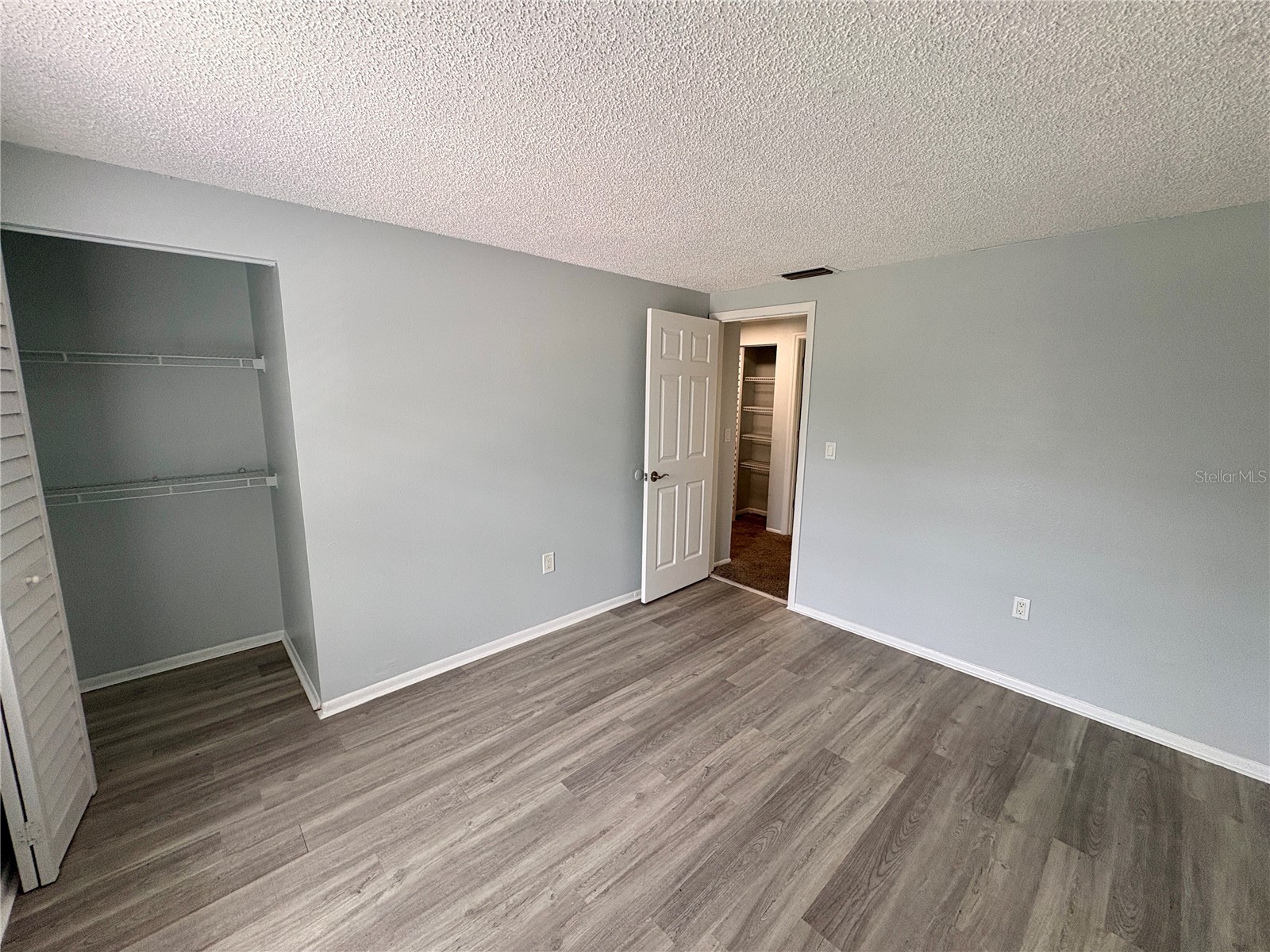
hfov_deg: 102.1
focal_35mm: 14
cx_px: 635
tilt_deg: -8.6
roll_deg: +0.9
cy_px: 476
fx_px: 514
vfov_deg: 85.7
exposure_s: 1/99
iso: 160
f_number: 2.2
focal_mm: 2.22
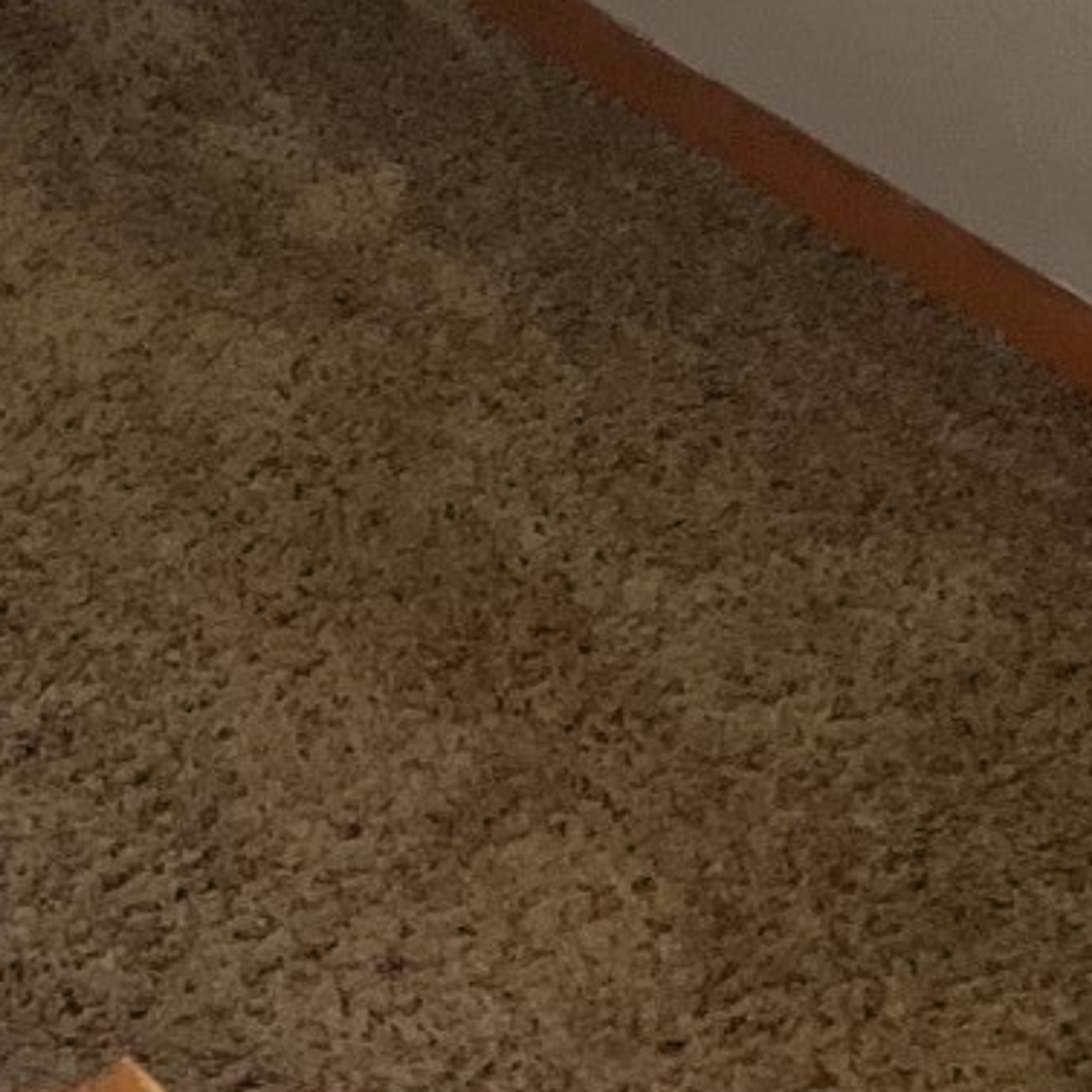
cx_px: 52
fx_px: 4497
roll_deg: +2.1
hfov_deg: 13.7
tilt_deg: -10.5
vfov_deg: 11.6
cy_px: -1474
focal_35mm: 126
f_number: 1.8
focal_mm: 3.99
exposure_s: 1/60
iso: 80
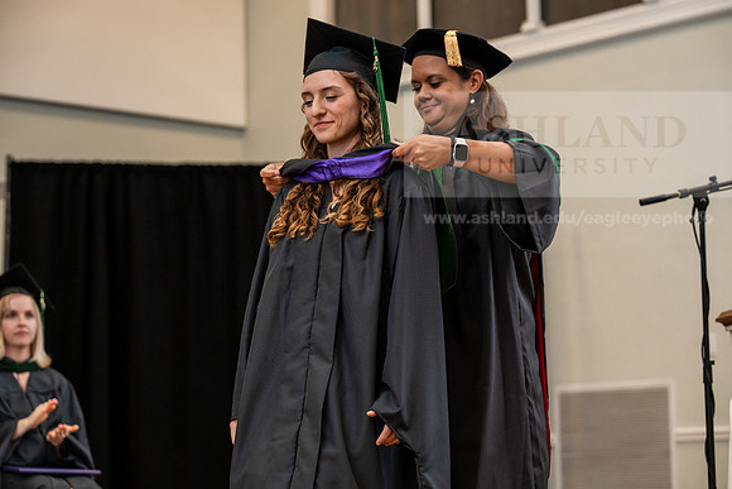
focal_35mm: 86
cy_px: 244
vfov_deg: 15.9
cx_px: 366
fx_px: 1749
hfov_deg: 23.6
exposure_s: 1/200
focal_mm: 86
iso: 1600
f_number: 3.5
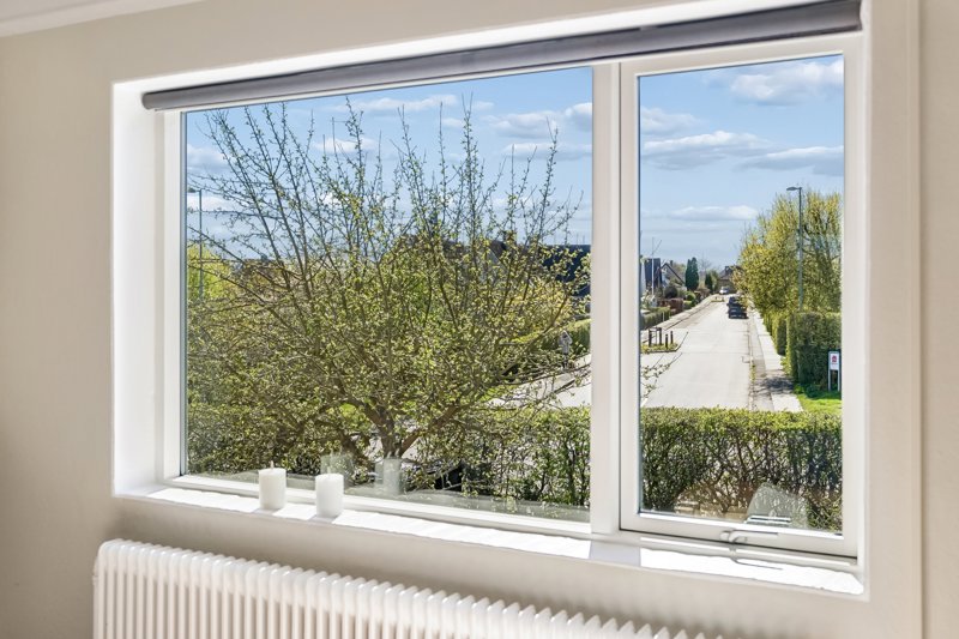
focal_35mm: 36
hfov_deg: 53.1
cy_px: 320
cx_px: 480
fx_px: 959
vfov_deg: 36.9
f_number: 2.8
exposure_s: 1/8000
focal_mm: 24
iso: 400
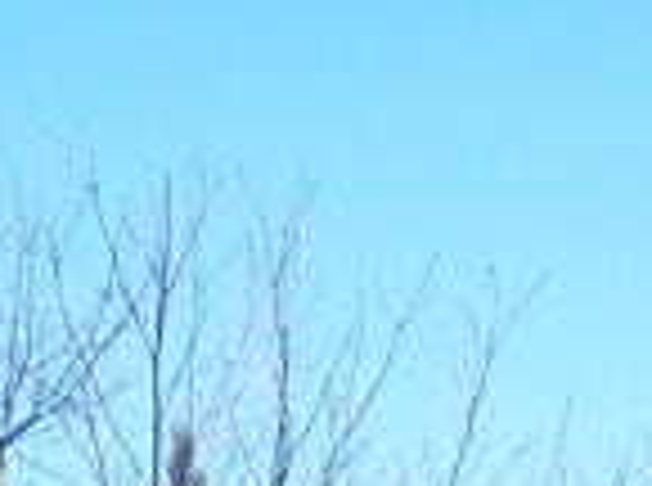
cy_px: 1152
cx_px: -333
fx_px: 5054
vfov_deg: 5.3
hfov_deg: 7.3
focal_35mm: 269
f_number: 2.8
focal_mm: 6.3
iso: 80
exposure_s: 1/800
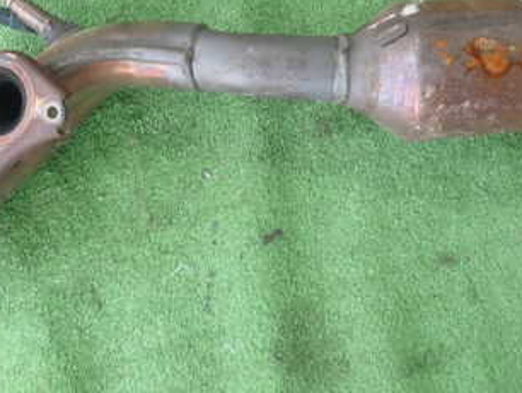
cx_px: 249
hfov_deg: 38.9
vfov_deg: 29.2
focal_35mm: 49
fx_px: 739
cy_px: 94
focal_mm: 4.5
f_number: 2
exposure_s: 1/60
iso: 100
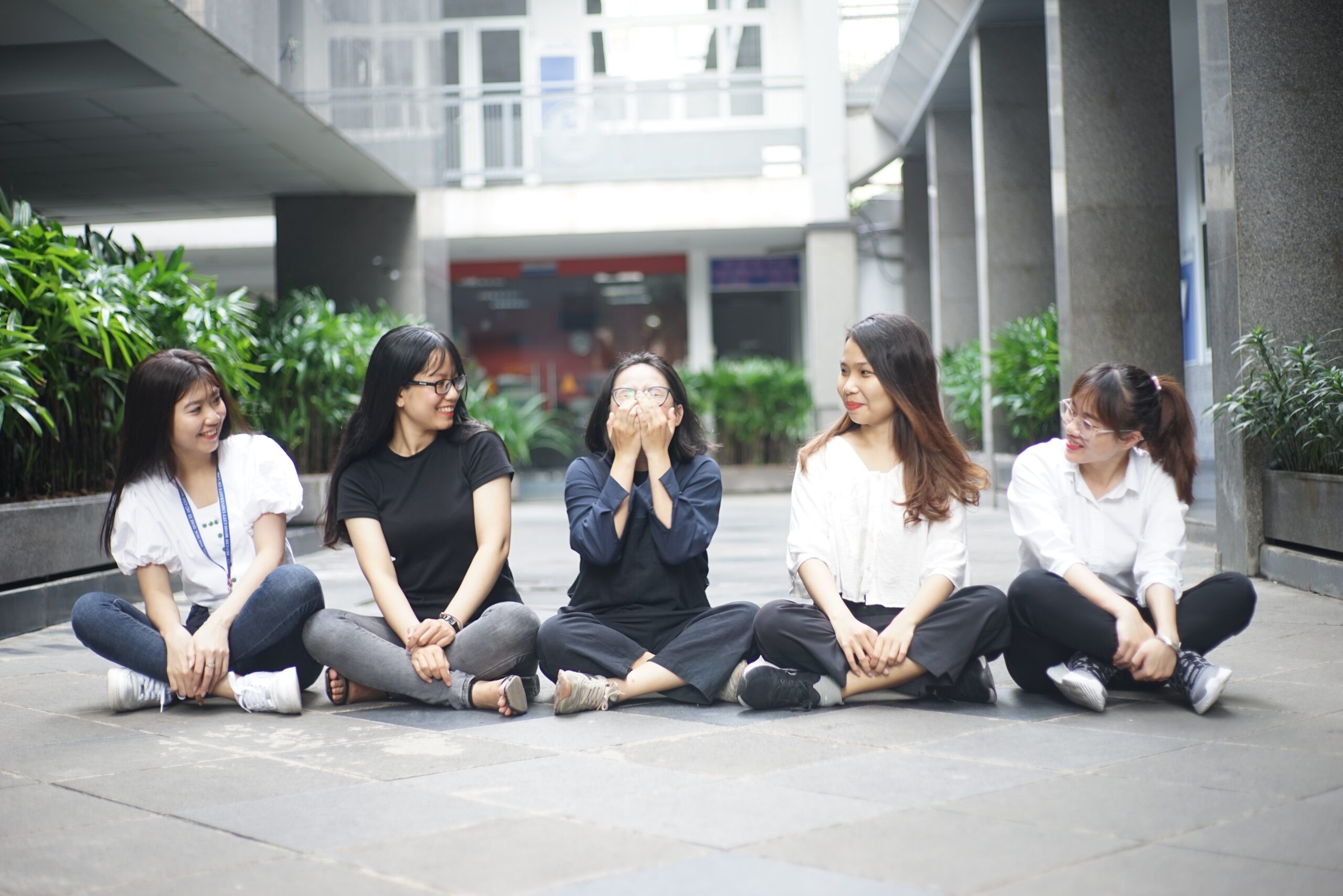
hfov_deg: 39.6
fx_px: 1865
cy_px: 448
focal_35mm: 50
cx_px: 672
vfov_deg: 27.0
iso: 125
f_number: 2
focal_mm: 50
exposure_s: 1/60
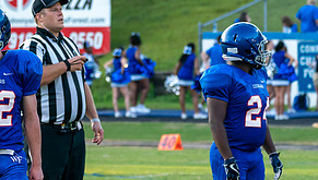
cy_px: 68
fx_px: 3633
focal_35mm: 430
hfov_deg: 5.0
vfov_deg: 2.8
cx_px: 2
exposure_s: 1/1000
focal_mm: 162
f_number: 5.6
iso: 1600
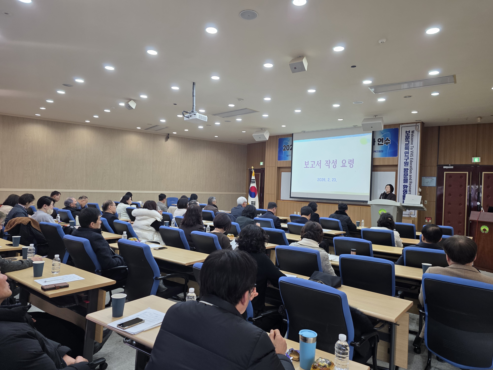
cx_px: 246
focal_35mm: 23
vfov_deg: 58.9
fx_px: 328
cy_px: 185
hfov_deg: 73.9
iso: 200
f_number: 1.7
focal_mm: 6.3
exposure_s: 1/120
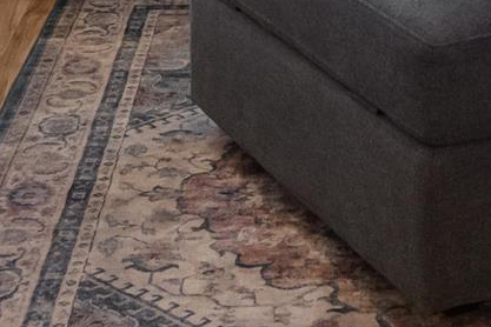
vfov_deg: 9.8
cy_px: -530
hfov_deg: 17.3
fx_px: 1609
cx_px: 330
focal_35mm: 118
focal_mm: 16
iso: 640
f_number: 8
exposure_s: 1/15
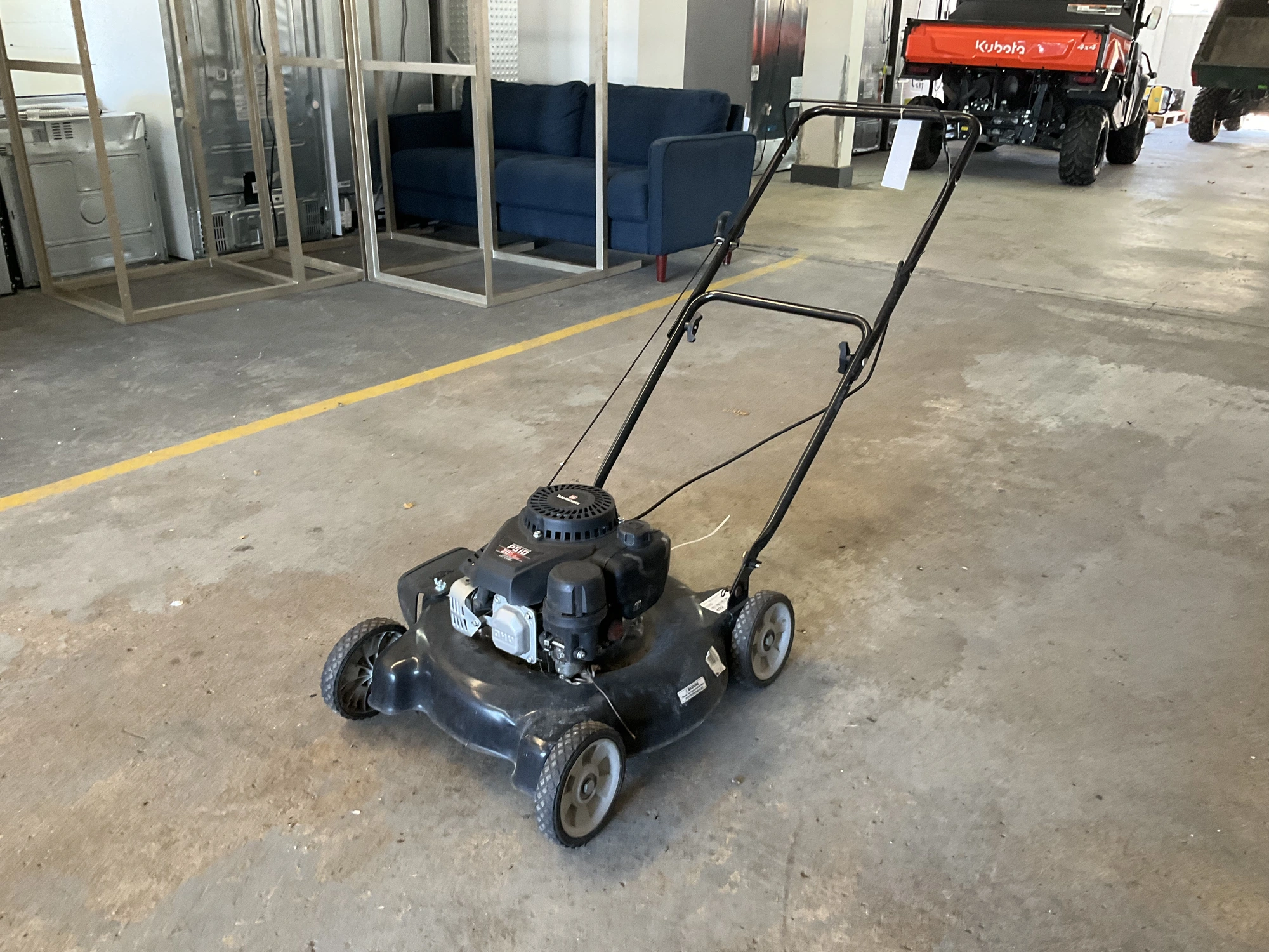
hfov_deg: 61.7
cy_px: 476
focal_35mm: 29
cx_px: 634
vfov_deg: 48.2
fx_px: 1063
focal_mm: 3
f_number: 1.8
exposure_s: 1/60
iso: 200
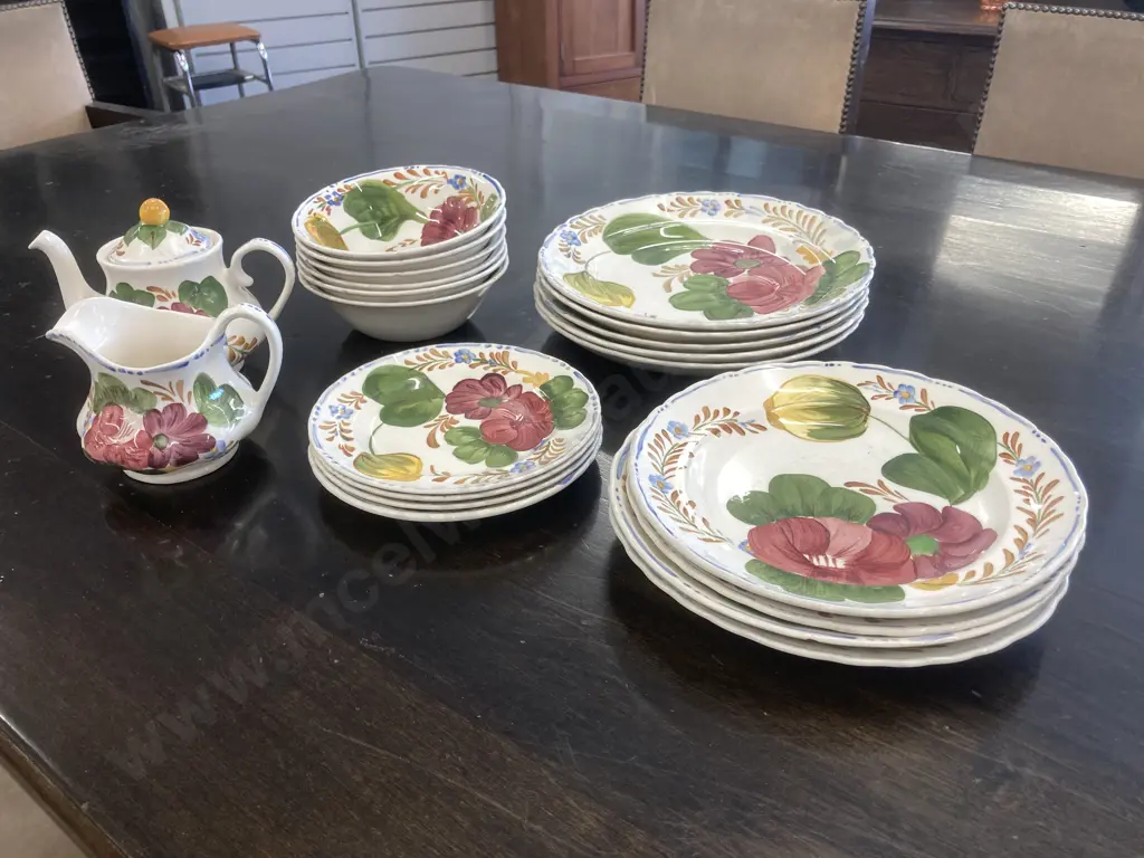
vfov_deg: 49.7
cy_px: 429
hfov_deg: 63.4
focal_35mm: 28
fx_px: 925
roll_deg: +0.4
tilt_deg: -30.6
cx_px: 572
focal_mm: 3.99
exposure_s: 1/100
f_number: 1.8
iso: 80
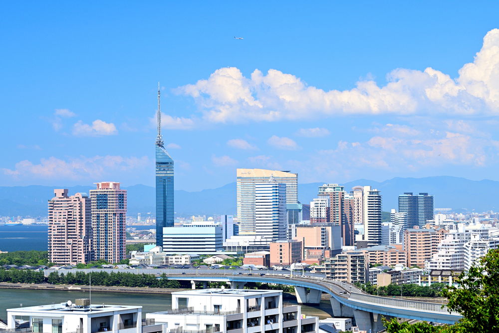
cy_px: 166
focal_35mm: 92
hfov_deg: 22.1
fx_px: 1275
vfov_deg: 14.9
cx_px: 250
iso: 200
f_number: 8
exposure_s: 1/320
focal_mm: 92
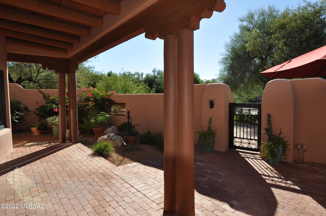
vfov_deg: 59.4
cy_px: 108
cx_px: 163
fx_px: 190
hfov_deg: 81.3
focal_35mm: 21
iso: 200
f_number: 11
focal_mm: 14
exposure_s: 1/200
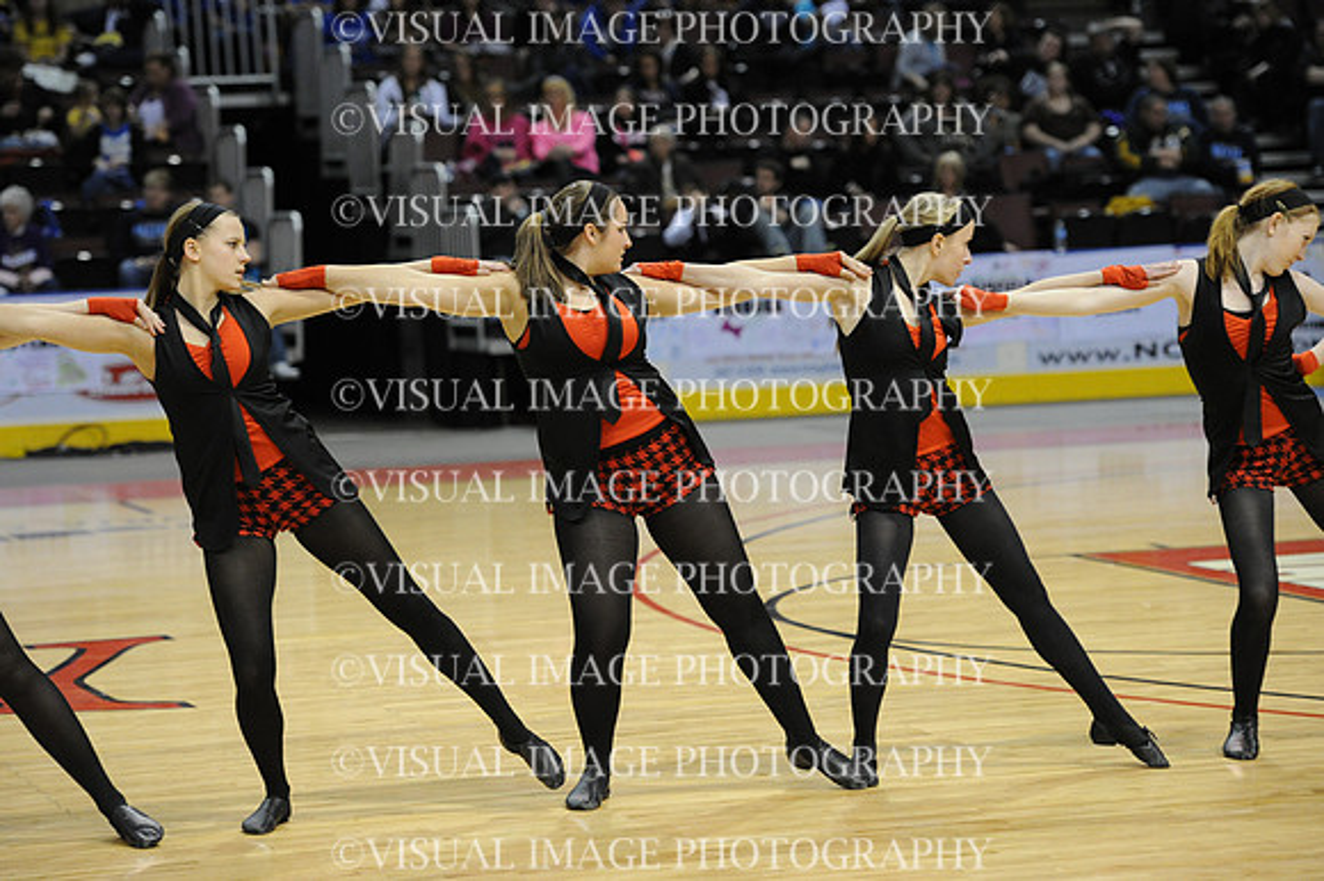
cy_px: 440
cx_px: 662
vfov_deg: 12.2
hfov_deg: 18.3
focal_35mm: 112
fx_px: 4117
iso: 5000
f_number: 3.2
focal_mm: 112
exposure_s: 1/640
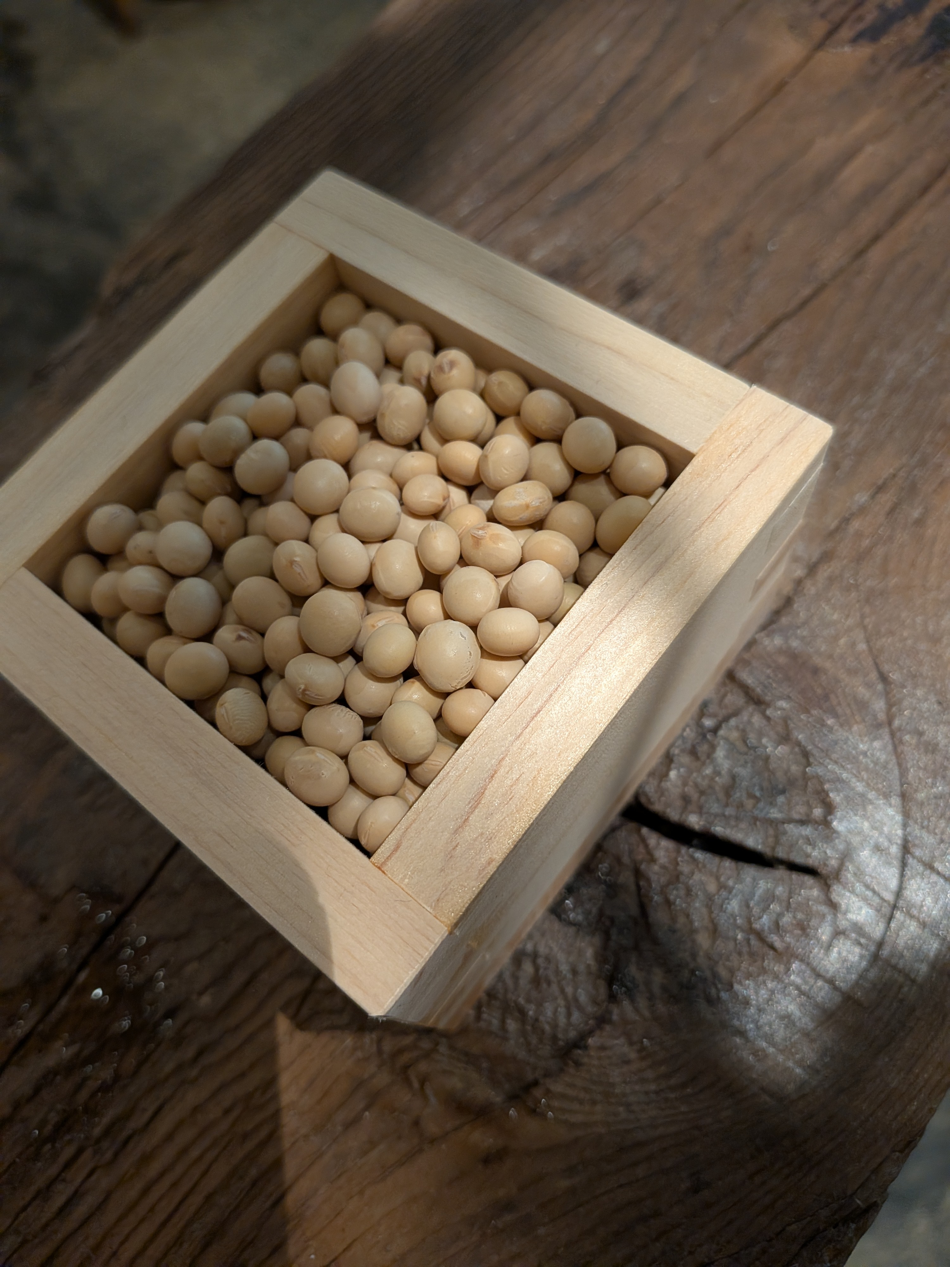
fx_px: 878
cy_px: 634
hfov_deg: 56.8
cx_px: 475
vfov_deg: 71.6
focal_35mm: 24
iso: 785
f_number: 1.7
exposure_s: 1/120
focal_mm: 4.53
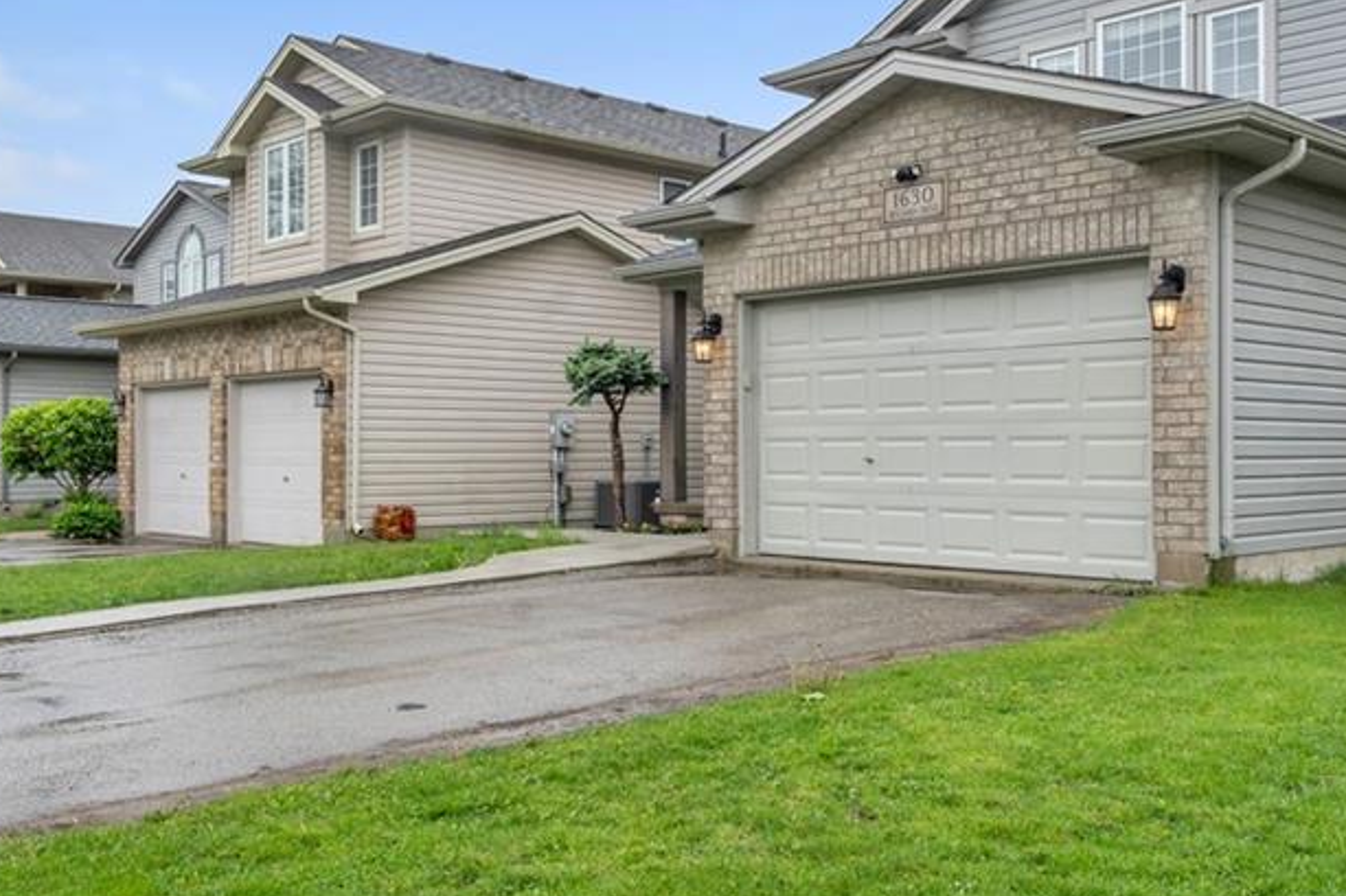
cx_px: 669
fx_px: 1308
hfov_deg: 54.4
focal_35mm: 35
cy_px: 199
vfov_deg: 36.7
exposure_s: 1/250
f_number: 9
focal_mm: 21
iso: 400
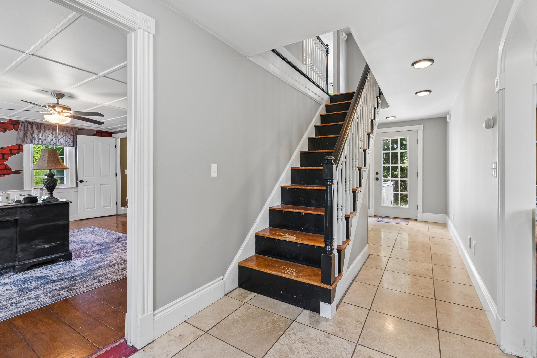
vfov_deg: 73.8
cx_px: 268
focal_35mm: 16
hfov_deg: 96.7
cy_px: 179
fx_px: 239
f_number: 7.1
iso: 640
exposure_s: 1/13
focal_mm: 16
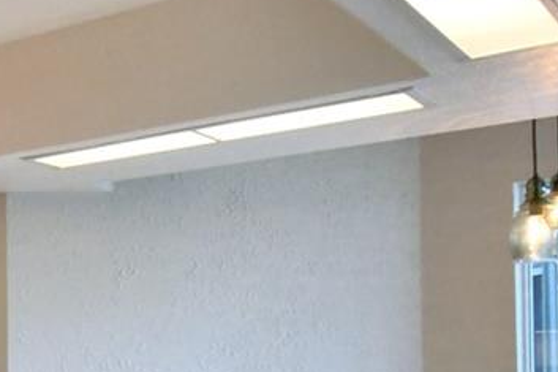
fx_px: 1053
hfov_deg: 24.6
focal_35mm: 68
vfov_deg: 19.5
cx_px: -221
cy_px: 364
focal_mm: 10
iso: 400
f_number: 4.5
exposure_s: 1/100
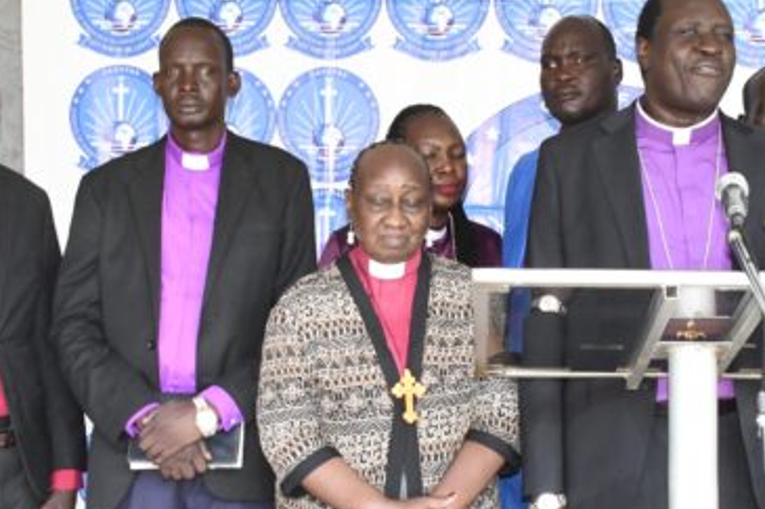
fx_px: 1338
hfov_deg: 31.4
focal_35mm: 63
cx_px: 555
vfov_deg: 21.5
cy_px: 335
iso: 4000
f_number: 11
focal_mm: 22
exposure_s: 1/60
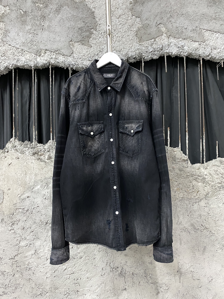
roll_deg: +1.8
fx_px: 224
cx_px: 112
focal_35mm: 26
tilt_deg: +1.8
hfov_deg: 53.1
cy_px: 150
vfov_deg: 67.3
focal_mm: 4.25
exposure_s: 1/25
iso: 500
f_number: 1.8
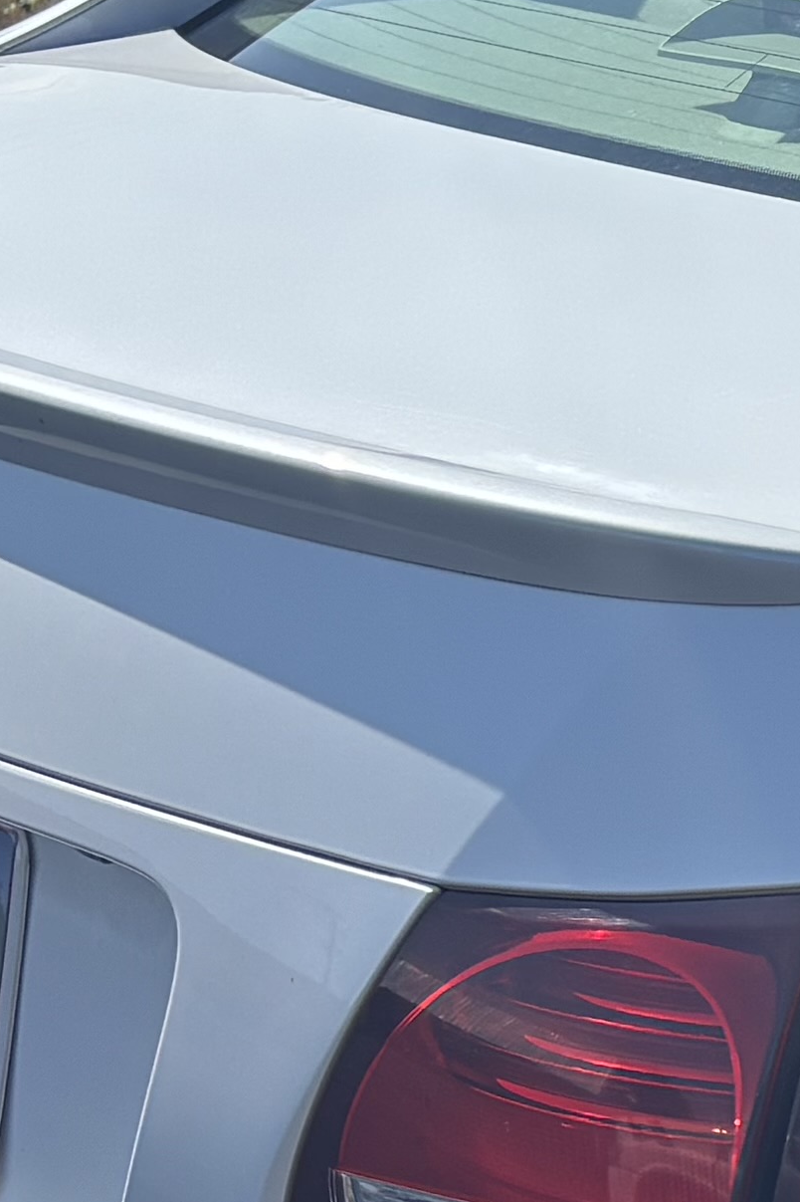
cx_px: 2009
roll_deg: -1.1
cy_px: 880
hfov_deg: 9.4
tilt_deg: -20.3
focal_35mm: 128
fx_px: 4269
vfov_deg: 15.9
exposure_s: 1/3021
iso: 50
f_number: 1.6
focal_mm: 5.96
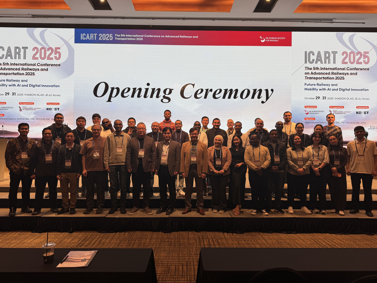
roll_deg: -0.5
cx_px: 188
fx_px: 261
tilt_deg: -0.3
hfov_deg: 71.6
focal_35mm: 24
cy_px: 142
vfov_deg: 56.8
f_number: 1.78
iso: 64
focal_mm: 6.76
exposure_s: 1/120
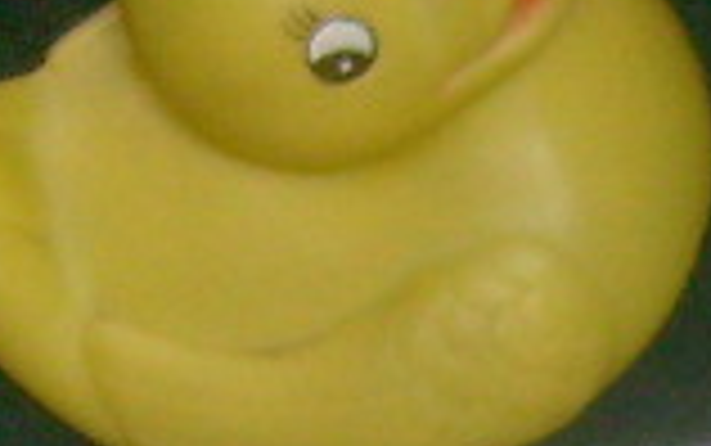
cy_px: 1225
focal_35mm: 240
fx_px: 4654
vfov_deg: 5.2
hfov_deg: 8.2
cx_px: 1534
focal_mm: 5.8
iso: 100
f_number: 2.8
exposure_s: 1/45
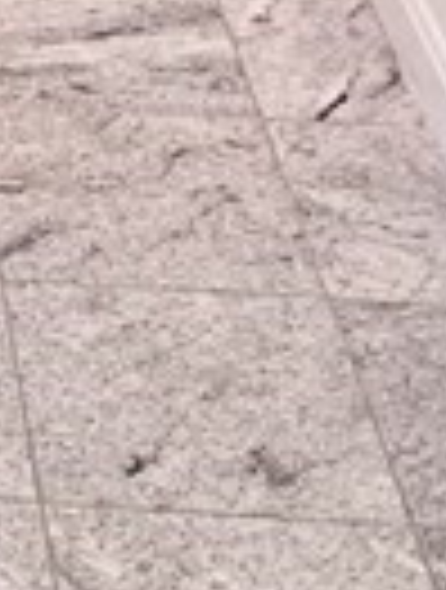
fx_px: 2599
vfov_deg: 11.4
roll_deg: +0.4
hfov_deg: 9.1
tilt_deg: -16.1
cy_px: -689
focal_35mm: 152
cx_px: -482
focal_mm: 5.1
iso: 250
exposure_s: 1/60
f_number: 1.6
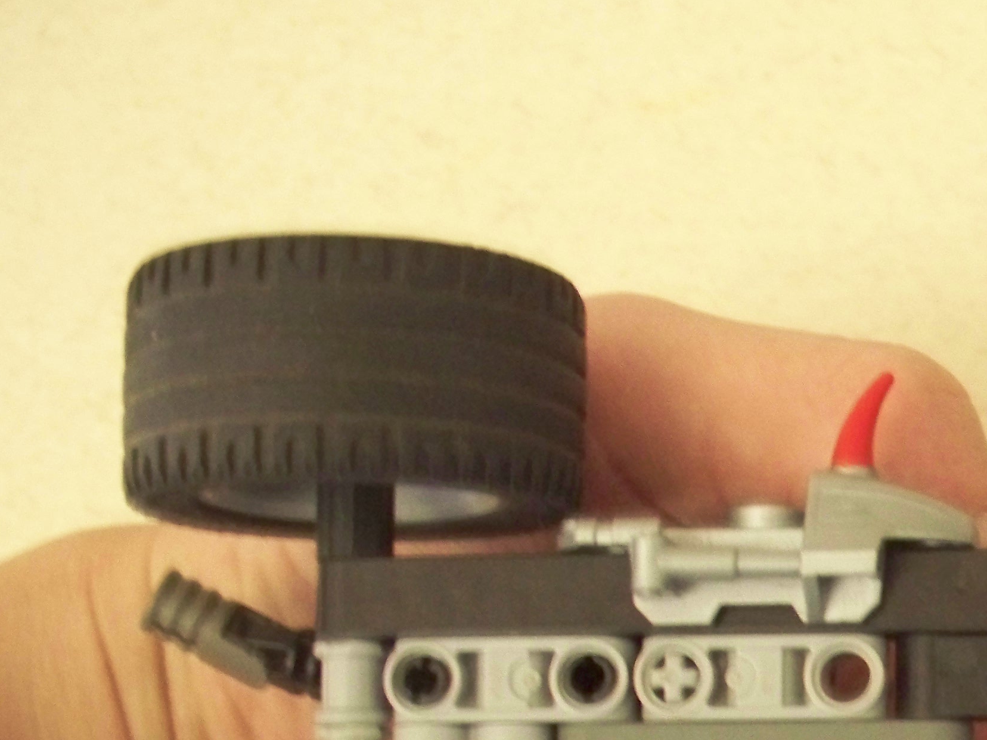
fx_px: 2623
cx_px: 1227
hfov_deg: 19.8
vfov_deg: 15.5
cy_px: 865
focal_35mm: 92
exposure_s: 1/10
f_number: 2.8
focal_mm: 7.54
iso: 400
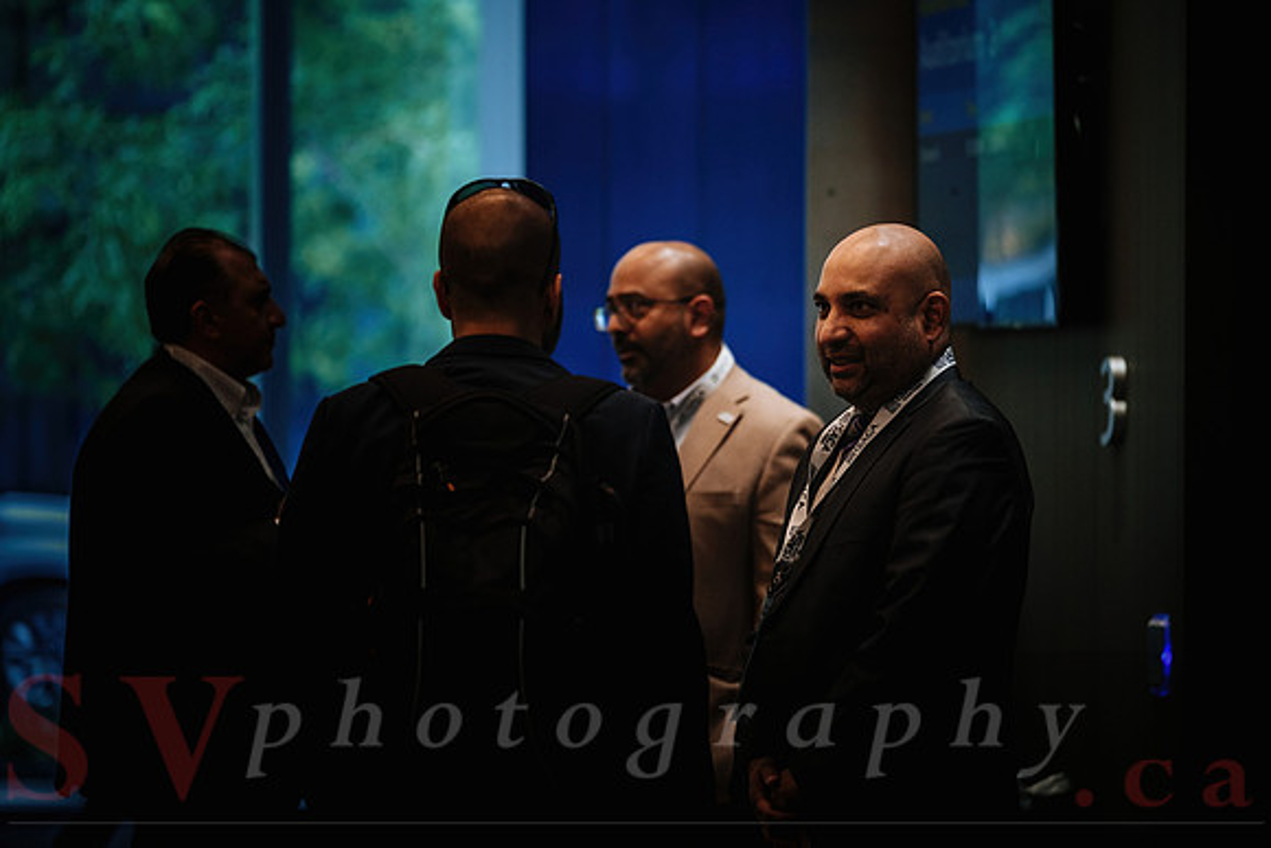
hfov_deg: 9.8
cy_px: 424
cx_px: 636
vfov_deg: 6.5
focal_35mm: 210
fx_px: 7416
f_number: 2.8
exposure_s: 1/250
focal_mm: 140
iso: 800
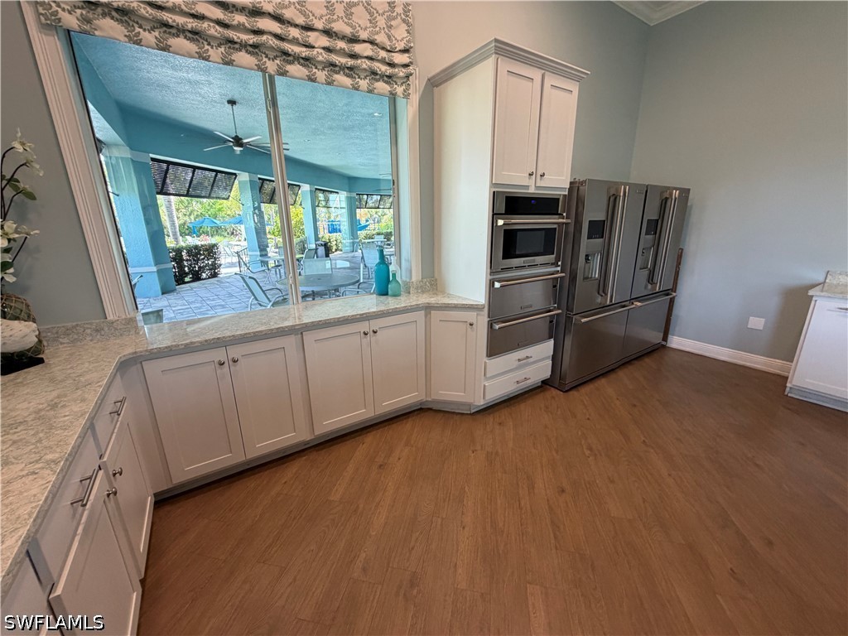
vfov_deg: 85.7
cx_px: 424
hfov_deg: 102.1
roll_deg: +1.0
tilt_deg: -15.2
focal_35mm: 14
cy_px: 318
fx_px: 343
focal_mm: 2.22
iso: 250
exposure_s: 1/121
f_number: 2.2
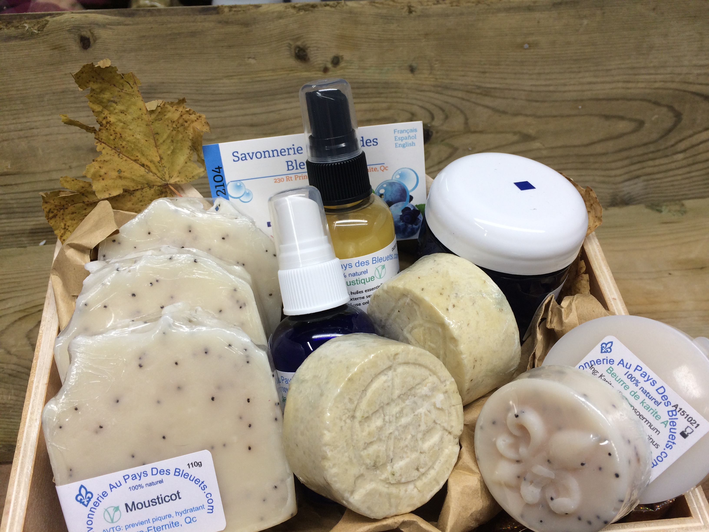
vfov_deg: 48.2
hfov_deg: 61.7
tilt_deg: -42.7
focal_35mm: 29
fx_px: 594
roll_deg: +2.3
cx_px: 354
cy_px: 266
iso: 64
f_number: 2.2
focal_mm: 4.15
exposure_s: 1/120
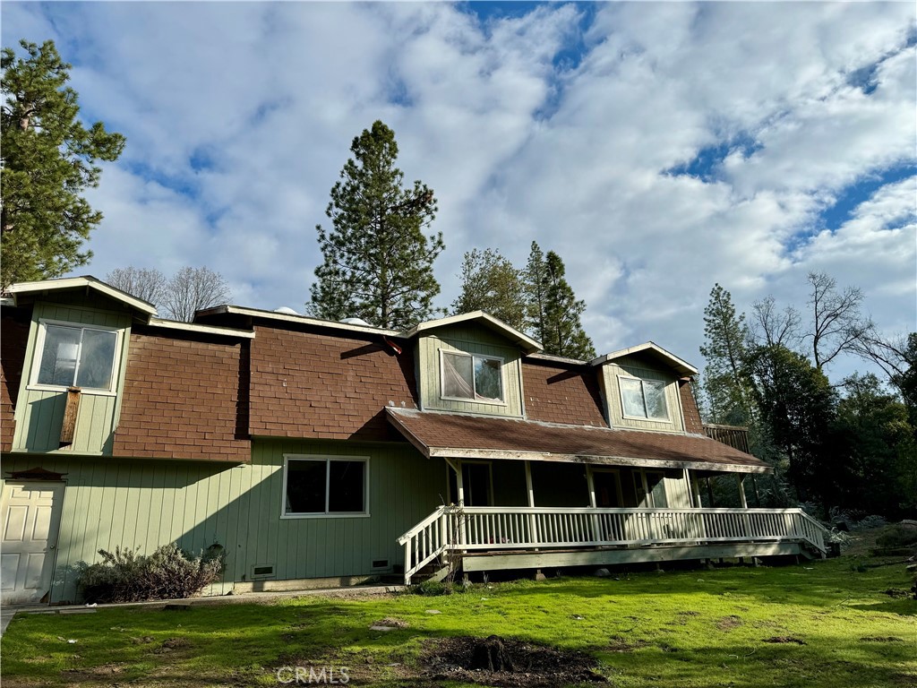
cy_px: 344
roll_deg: +2.7
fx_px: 636
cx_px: 458
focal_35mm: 24
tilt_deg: +19.0
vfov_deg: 56.8
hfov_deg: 71.6
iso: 80
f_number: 1.78
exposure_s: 1/6410
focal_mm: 6.86
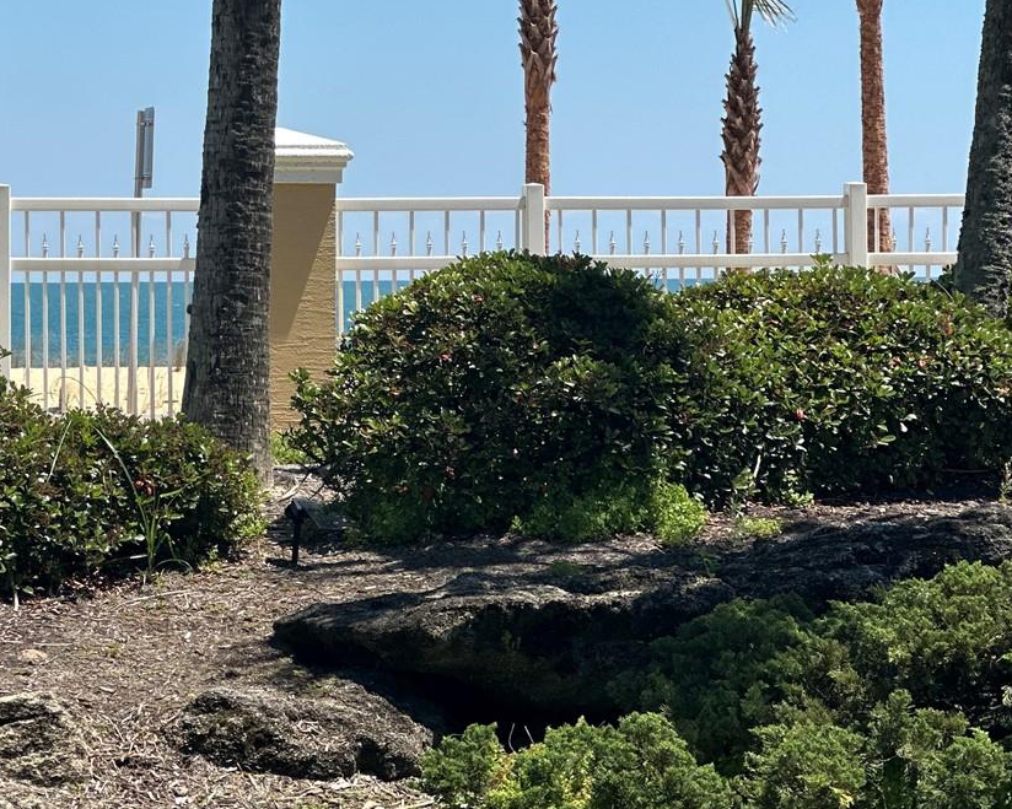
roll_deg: +0.5
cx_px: 160
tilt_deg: +1.3
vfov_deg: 10.6
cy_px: 280
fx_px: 4372
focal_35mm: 146
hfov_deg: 13.1
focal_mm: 9
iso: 32
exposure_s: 1/717
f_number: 2.8
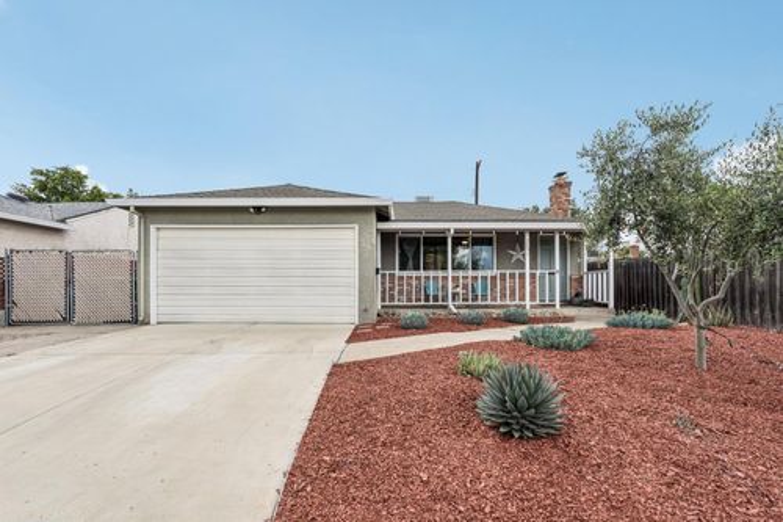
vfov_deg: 73.7
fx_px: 348
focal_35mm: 16
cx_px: 392
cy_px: 261
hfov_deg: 96.8
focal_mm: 16
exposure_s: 1/100
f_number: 8
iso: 100
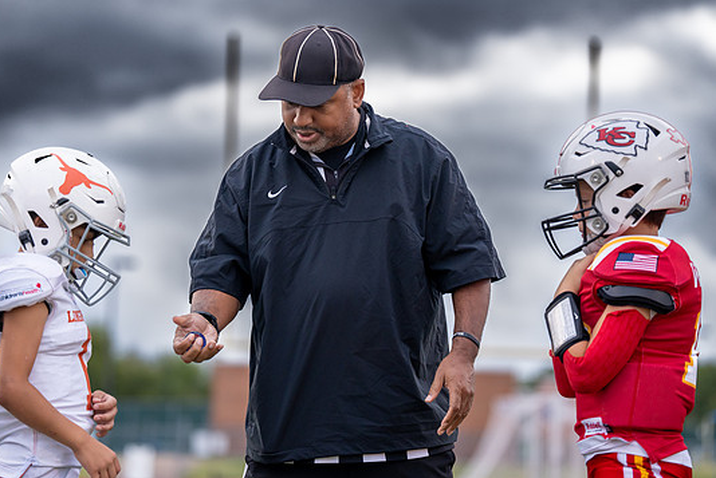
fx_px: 2846
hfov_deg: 14.3
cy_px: 227
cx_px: 339
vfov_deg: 9.6
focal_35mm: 143
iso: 640
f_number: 2.8
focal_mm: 128
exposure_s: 1/1250
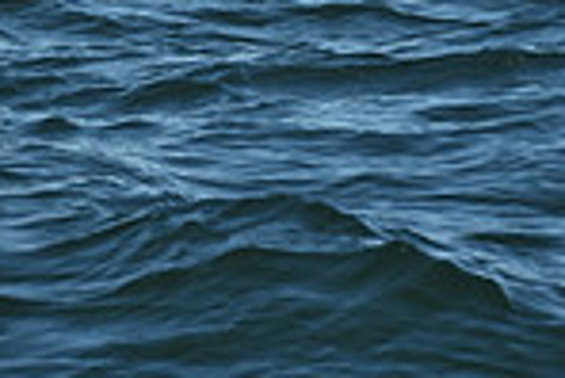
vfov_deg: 2.9
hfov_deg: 4.4
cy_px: -714
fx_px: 7383
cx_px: -162
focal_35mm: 470
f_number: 10
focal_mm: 120
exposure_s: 1/1250
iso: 320
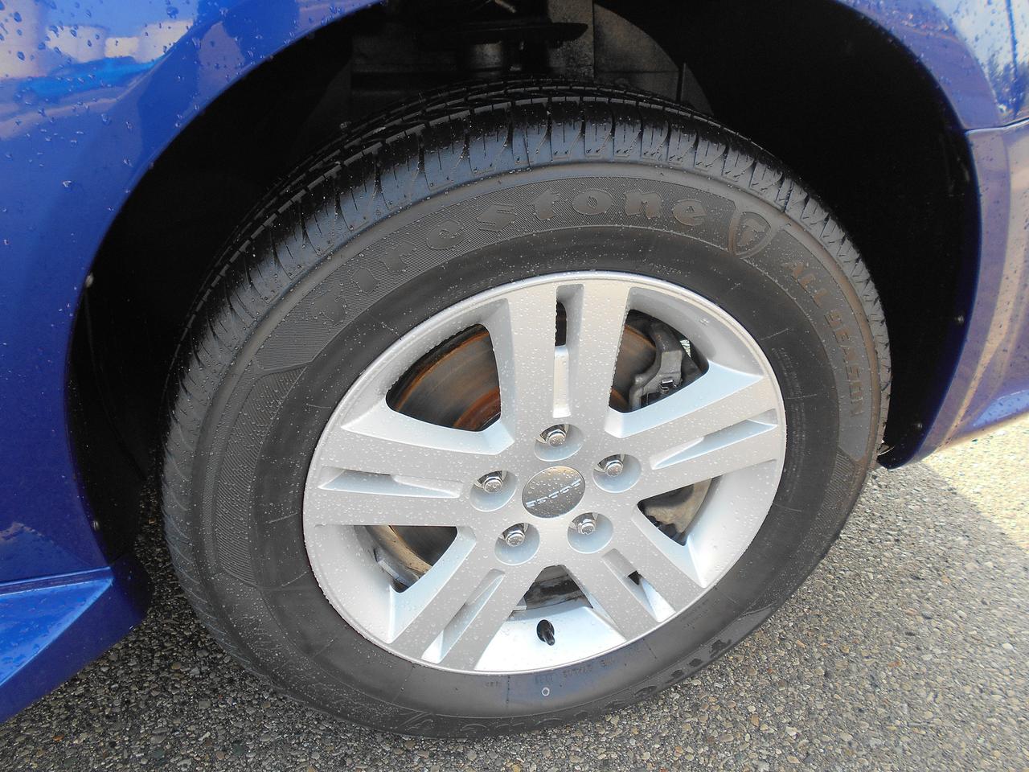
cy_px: 386
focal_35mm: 26
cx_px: 514
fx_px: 773
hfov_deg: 67.3
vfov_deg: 53.1
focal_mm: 4.6
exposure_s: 1/100
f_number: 3.2
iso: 80
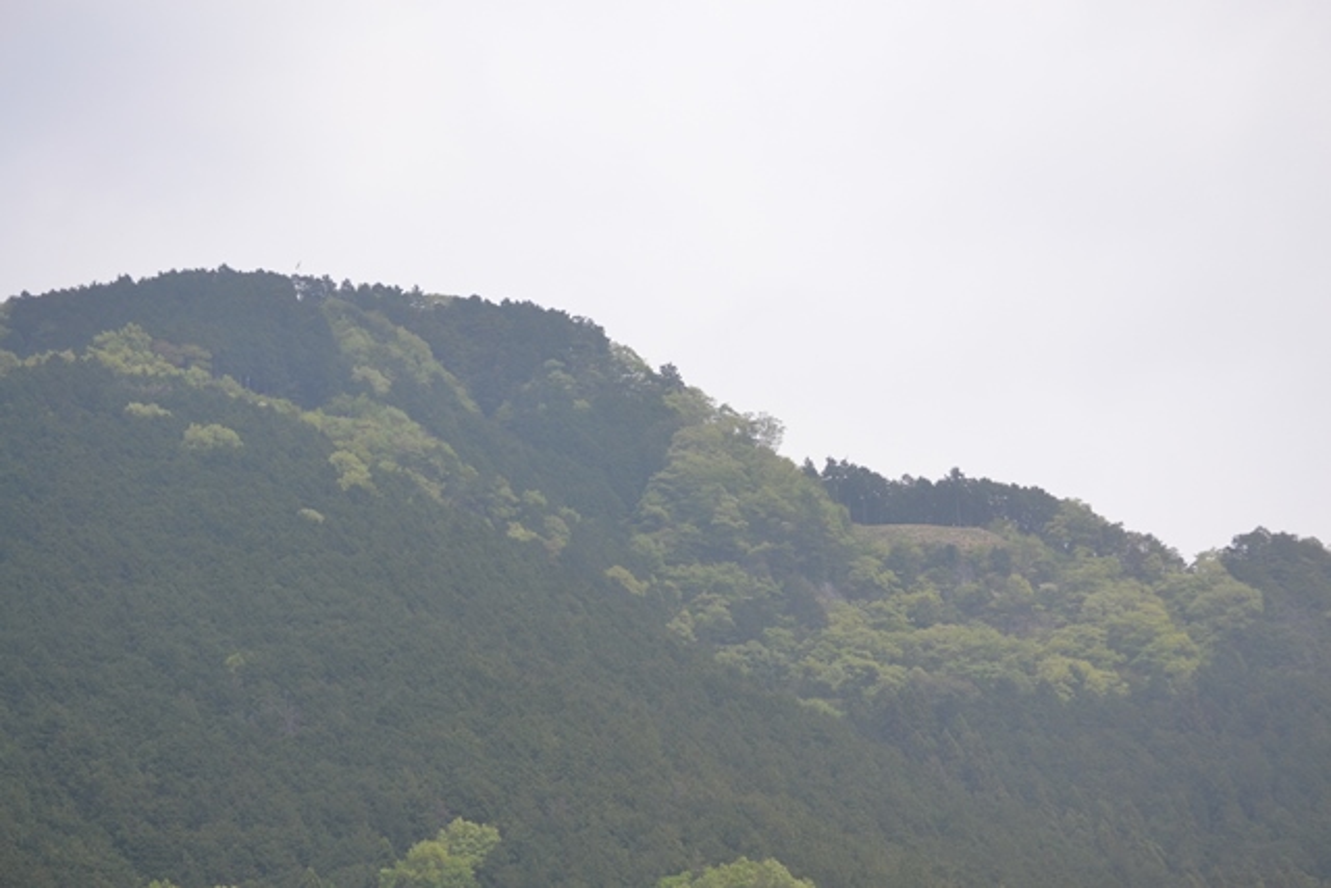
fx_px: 4160
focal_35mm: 112
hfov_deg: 18.2
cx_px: 666
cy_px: 444
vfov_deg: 12.2
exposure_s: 1/1600
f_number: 6.3
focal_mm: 75
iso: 400
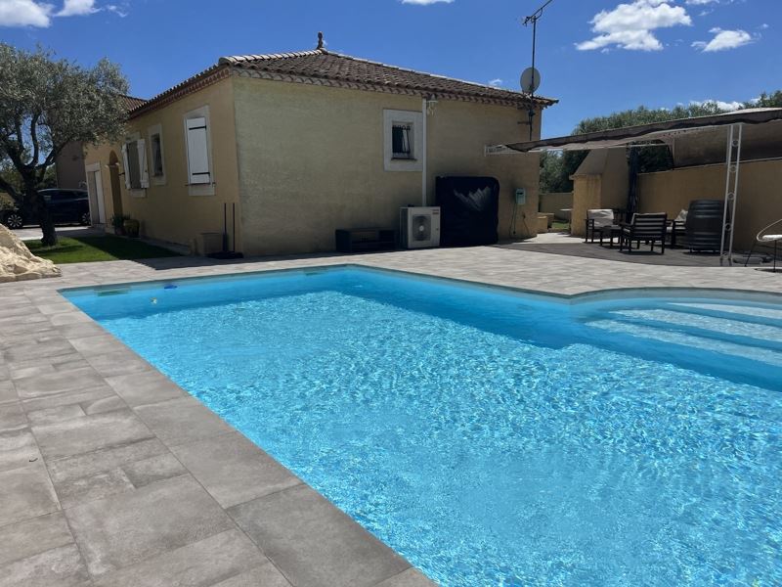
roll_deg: +0.5
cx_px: 391
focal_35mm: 26
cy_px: 294
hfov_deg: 67.3
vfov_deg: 53.1
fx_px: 587
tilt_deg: -10.1
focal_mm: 5.1
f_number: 1.6
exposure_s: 1/13333
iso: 50
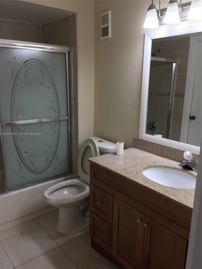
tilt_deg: -14.1
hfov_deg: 48.2
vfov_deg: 61.7
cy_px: 134
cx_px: 101
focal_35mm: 29
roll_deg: -0.6
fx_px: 226
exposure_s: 1/120
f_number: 2.2
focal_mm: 4.15
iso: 50
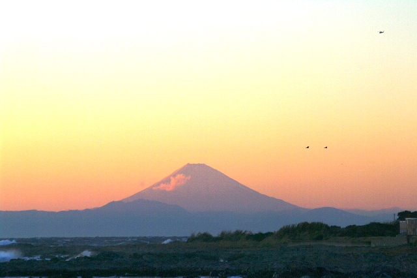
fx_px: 2396
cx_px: 208
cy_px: 139
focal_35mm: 207
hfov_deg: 9.9
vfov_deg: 6.6
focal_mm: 138
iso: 400
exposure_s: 1/160
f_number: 11
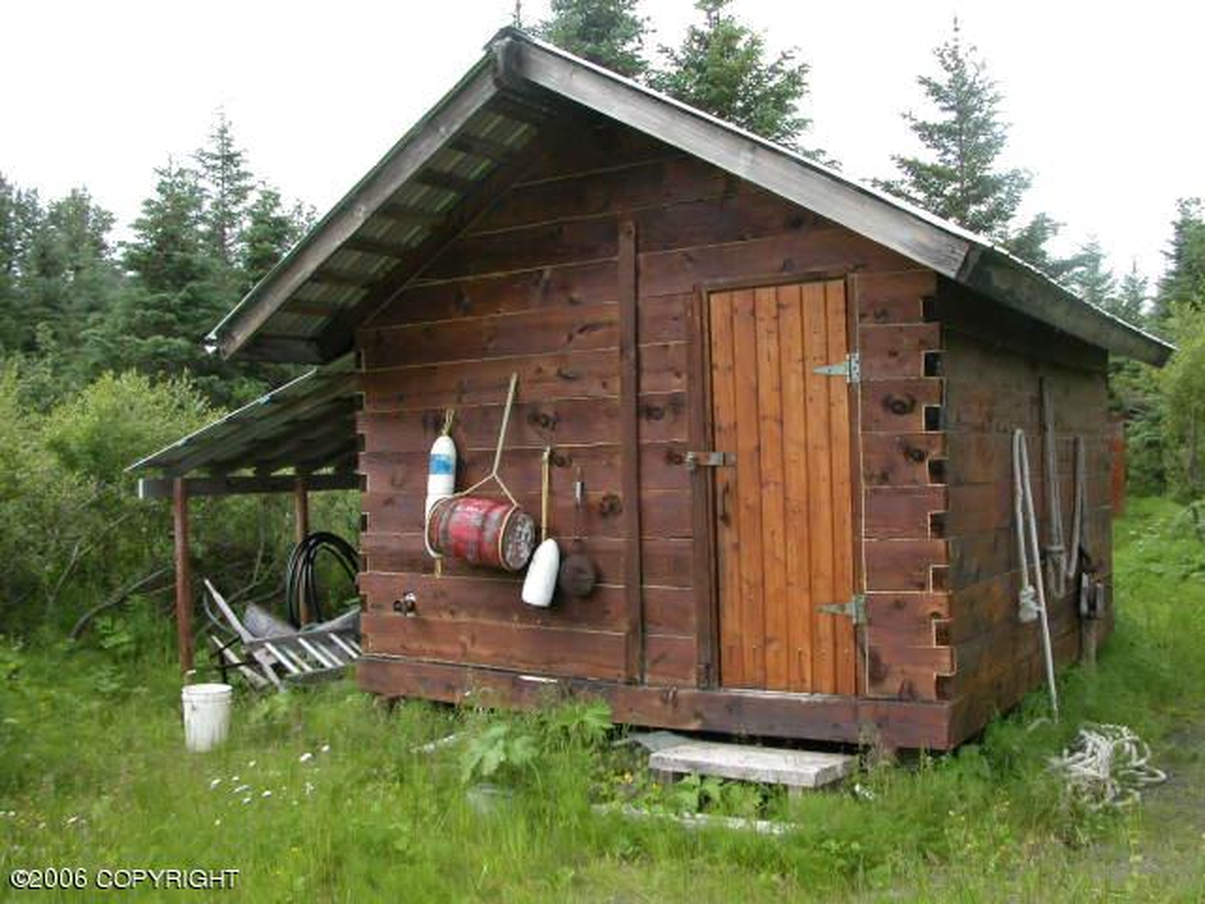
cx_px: 602
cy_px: 452
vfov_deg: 40.7
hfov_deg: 52.6
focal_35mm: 35
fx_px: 1218
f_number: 4.5
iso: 100
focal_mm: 8.9
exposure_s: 1/173
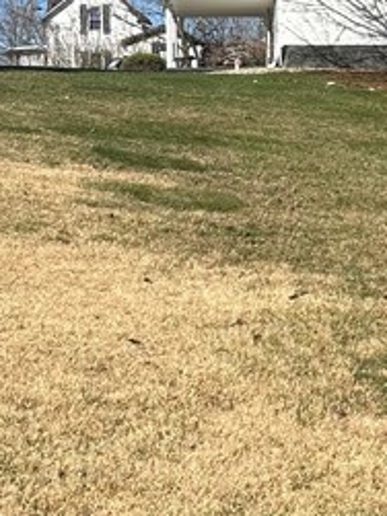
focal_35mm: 98
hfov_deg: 14.4
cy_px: 164
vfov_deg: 20.0
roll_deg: +0.5
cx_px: 519
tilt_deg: +0.4
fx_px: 1462
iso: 80
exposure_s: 1/3861
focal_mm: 6.86
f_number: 1.78
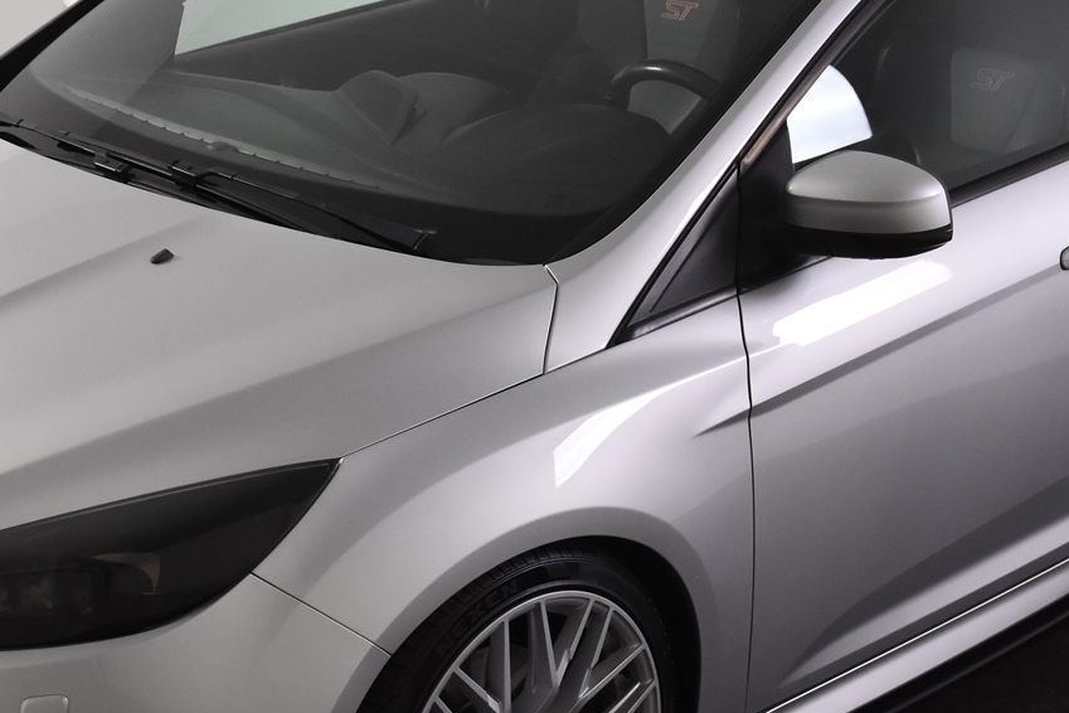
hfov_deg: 21.5
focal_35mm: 95
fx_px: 2821
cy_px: 304
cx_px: 502
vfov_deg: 14.4
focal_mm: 28
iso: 1600
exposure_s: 1/125
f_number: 5.6
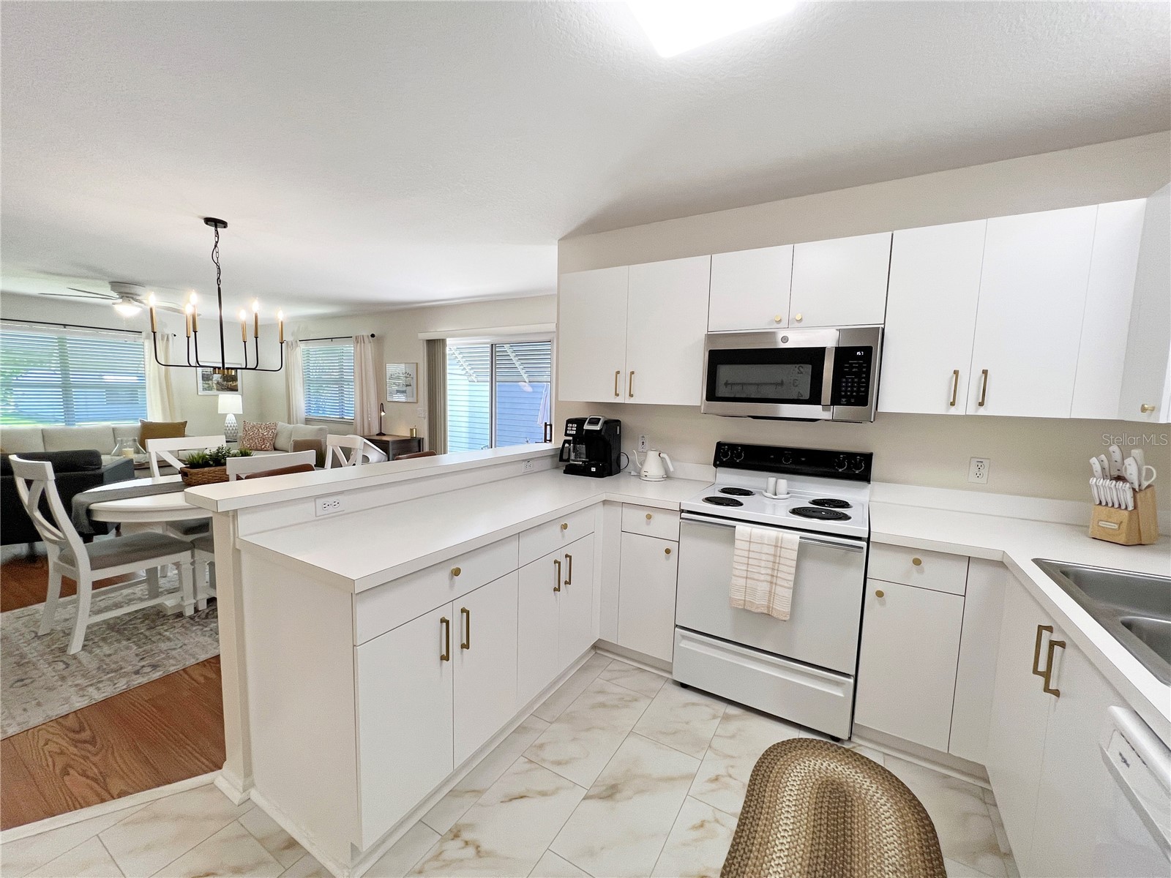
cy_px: 439
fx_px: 440
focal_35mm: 13
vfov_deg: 89.9
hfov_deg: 106.2
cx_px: 586
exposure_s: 1/120
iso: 100
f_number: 1.8
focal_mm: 1.57
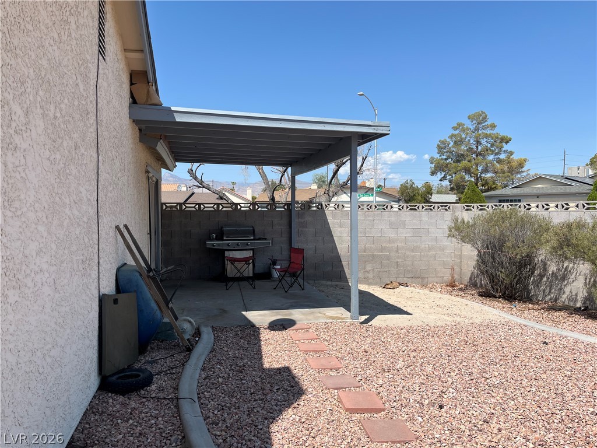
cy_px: 224
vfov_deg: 53.1
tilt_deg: -1.1
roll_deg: -0.3
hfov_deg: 67.3
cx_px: 298
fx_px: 448
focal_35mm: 26
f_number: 1.6
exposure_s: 1/4016
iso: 50
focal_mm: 5.1
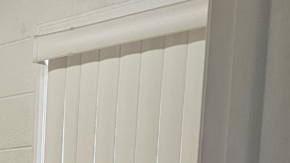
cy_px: 296
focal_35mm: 94
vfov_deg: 11.9
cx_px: -74
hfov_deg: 20.9
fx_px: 723
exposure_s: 1/120
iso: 160
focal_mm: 5.4
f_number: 1.8
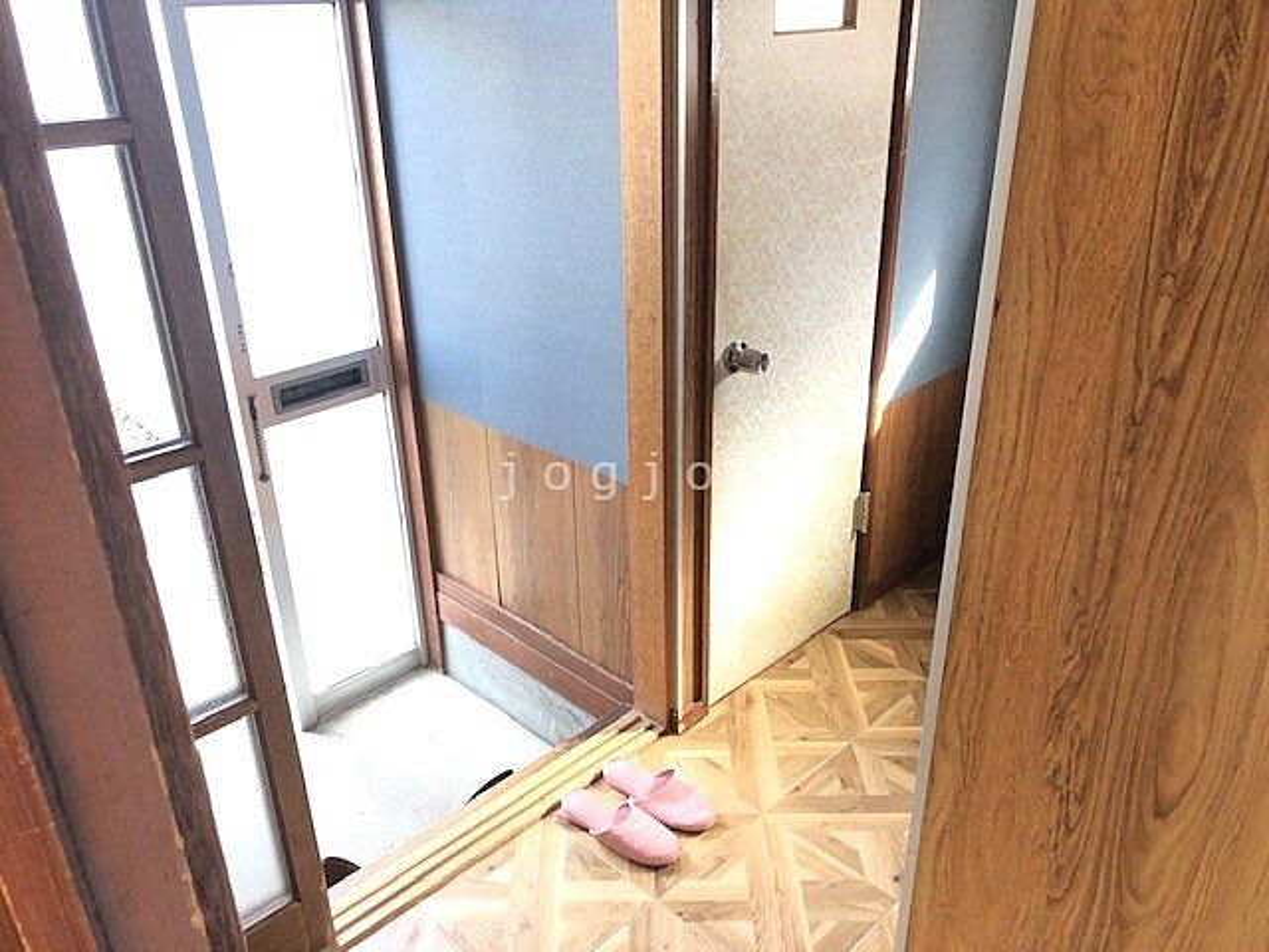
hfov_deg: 63.4
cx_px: 634
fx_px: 1026
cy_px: 476
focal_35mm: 28
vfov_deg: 49.7
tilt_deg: -25.6
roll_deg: +0.1
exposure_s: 1/30
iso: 32
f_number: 1.8
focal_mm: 3.99
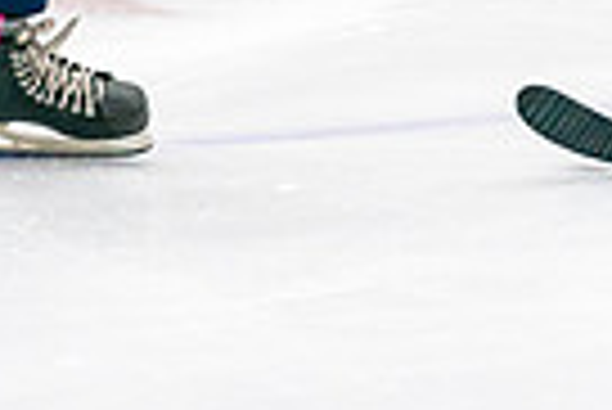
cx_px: 171
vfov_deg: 2.8
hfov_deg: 4.2
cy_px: -385
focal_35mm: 485
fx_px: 8254
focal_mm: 114
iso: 3200
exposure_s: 1/1250
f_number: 2.8
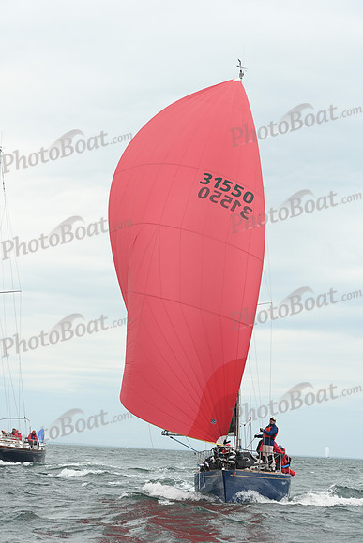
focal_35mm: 95
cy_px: 272
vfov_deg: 21.5
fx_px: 1436
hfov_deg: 14.4
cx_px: 182
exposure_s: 1/800
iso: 400
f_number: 6.3
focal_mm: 95
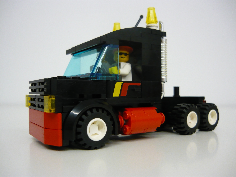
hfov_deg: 55.4
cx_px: 118
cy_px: 88
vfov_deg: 42.9
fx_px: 225
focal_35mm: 33
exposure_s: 1/30
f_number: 2.8
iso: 320
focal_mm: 5.5
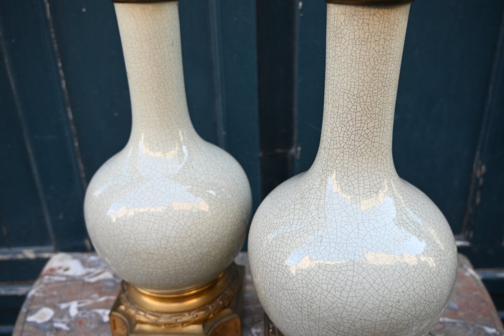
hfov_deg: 63.2
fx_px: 409
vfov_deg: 44.6
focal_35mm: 29
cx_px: 252
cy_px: 168
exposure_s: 1/250
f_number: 3.5
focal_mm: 19.5
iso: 400
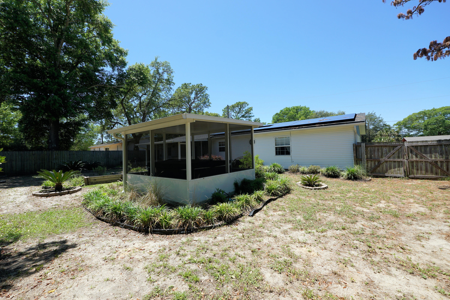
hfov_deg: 100.4
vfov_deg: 77.3
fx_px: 188
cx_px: 225
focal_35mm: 15
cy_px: 150
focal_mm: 10
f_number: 8
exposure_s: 1/200
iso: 100
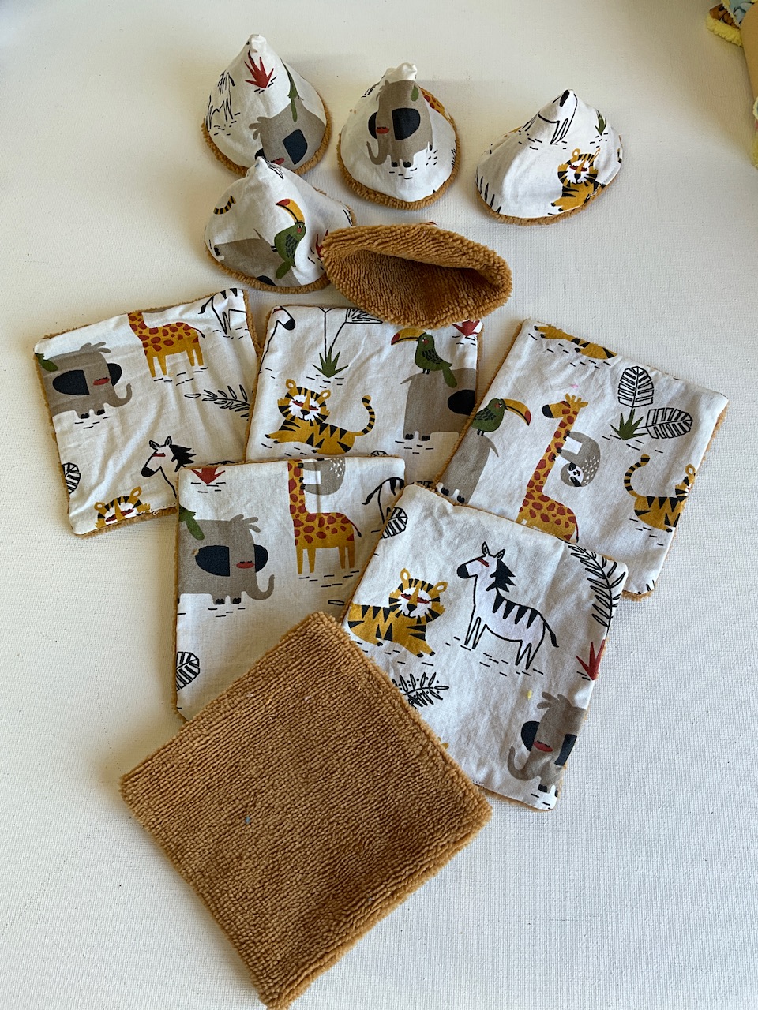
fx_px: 847
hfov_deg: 48.2
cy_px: 505
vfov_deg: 61.7
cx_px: 379
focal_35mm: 29
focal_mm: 3
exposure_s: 1/100
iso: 25
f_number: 1.8
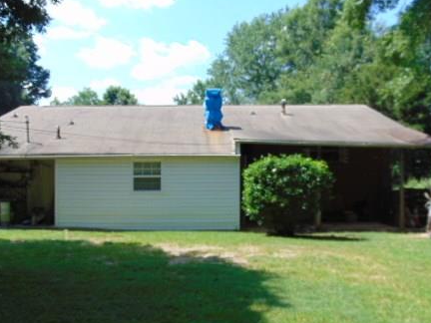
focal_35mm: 37
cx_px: 202
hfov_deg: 50.1
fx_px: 461
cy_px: 168
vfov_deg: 38.7
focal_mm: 4.5
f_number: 3
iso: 80
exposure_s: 1/640
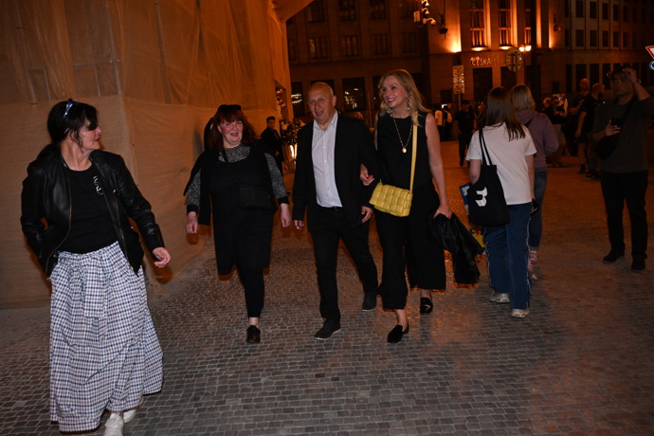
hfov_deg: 60.3
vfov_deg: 42.3
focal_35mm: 31
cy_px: 218
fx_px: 563
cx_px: 327
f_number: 5
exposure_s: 1/125
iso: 4000
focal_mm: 31
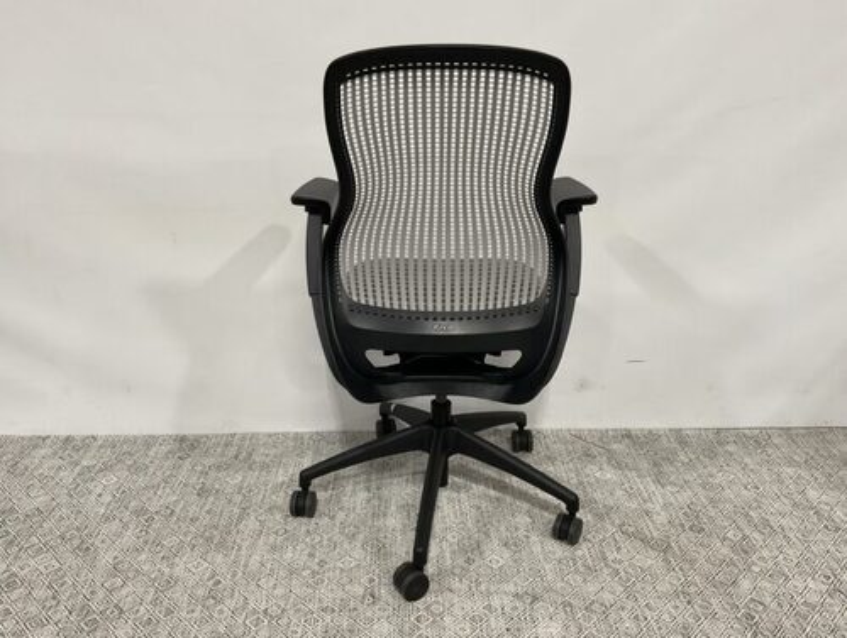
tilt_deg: -20.0
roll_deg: -1.5
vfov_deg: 48.4
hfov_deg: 61.6
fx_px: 711
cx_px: 424
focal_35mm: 29
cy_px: 319
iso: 100
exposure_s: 1/60
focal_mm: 3
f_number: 1.8
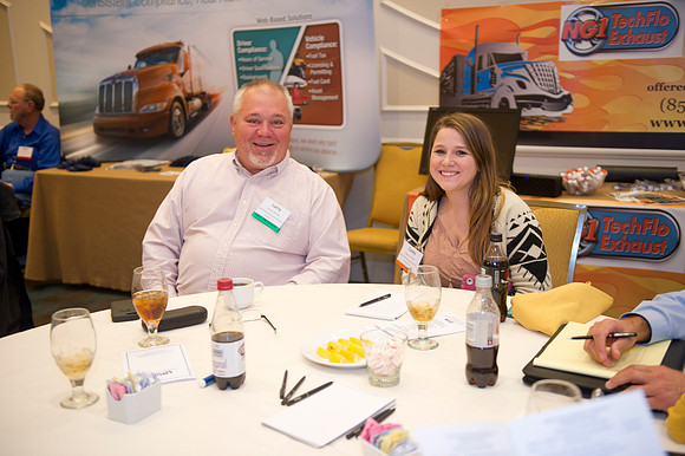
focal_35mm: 40
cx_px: 342
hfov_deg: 48.5
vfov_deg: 33.4
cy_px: 228
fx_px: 761
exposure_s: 1/60
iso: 1600
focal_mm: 40
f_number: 2.8
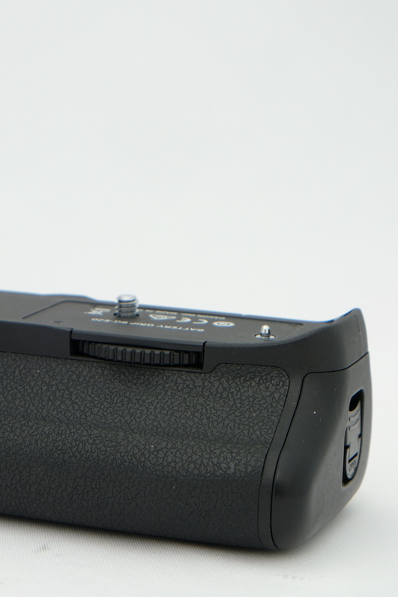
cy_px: 298
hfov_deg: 12.4
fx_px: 1823
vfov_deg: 18.6
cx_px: 61
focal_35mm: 110
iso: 200
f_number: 8
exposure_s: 1/125
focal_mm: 48.4
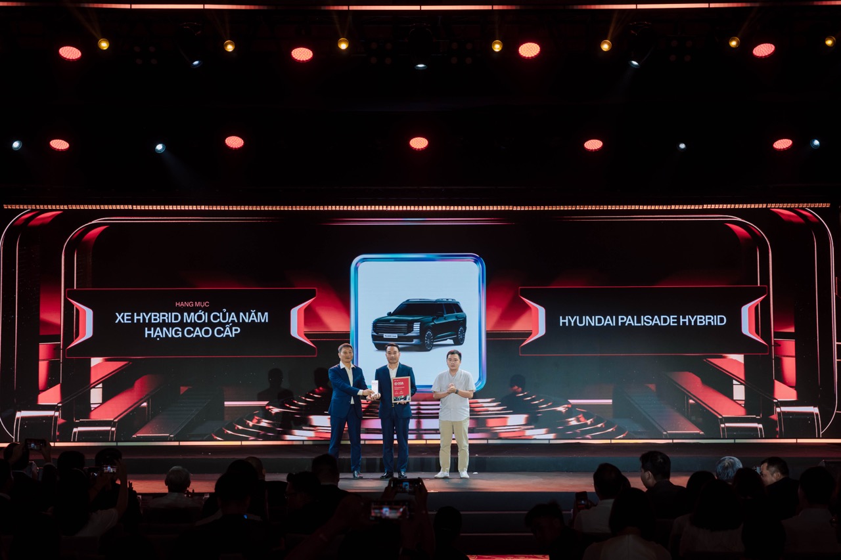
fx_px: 1471
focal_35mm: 63
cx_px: 420
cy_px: 280
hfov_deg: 31.9
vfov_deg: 21.6
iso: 1600
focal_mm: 63
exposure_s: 1/200
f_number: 5
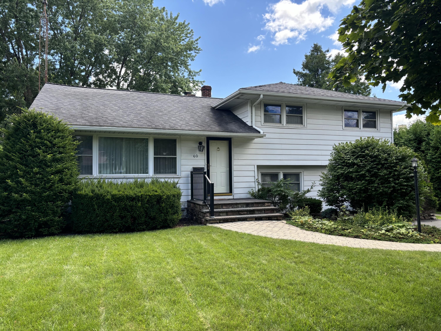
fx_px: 331
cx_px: 220
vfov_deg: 53.1
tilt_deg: +2.4
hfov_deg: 67.3
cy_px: 166
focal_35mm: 26
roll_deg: +0.1
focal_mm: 5.96
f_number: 1.6
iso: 50
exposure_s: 1/702
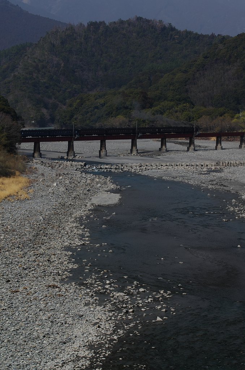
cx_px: 122
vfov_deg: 16.6
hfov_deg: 11.0
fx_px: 1272
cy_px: 185
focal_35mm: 124
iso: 200
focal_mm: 82.5
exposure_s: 1/250
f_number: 8
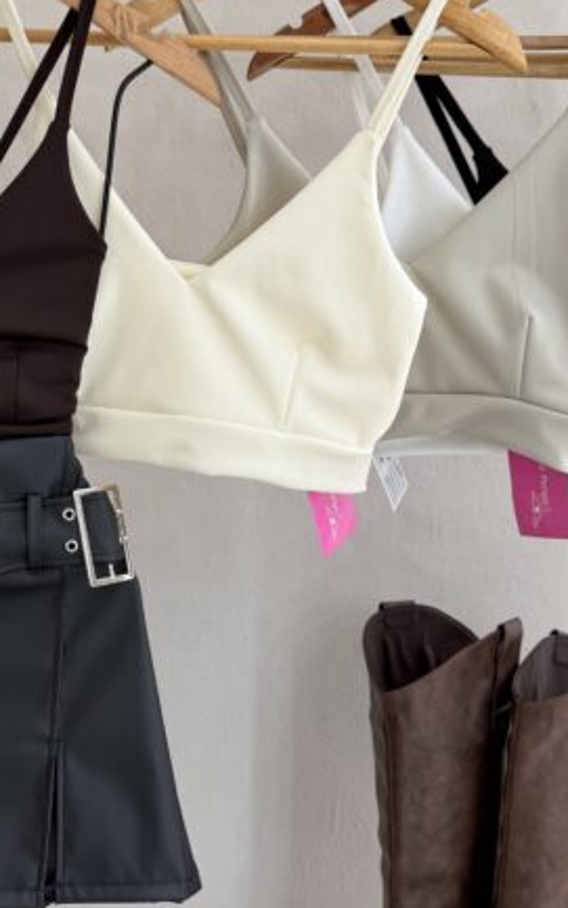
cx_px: 228
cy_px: 491
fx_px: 1163
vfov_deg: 42.6
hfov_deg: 27.4
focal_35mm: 47
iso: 80
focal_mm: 6.76
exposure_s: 1/286
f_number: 1.78
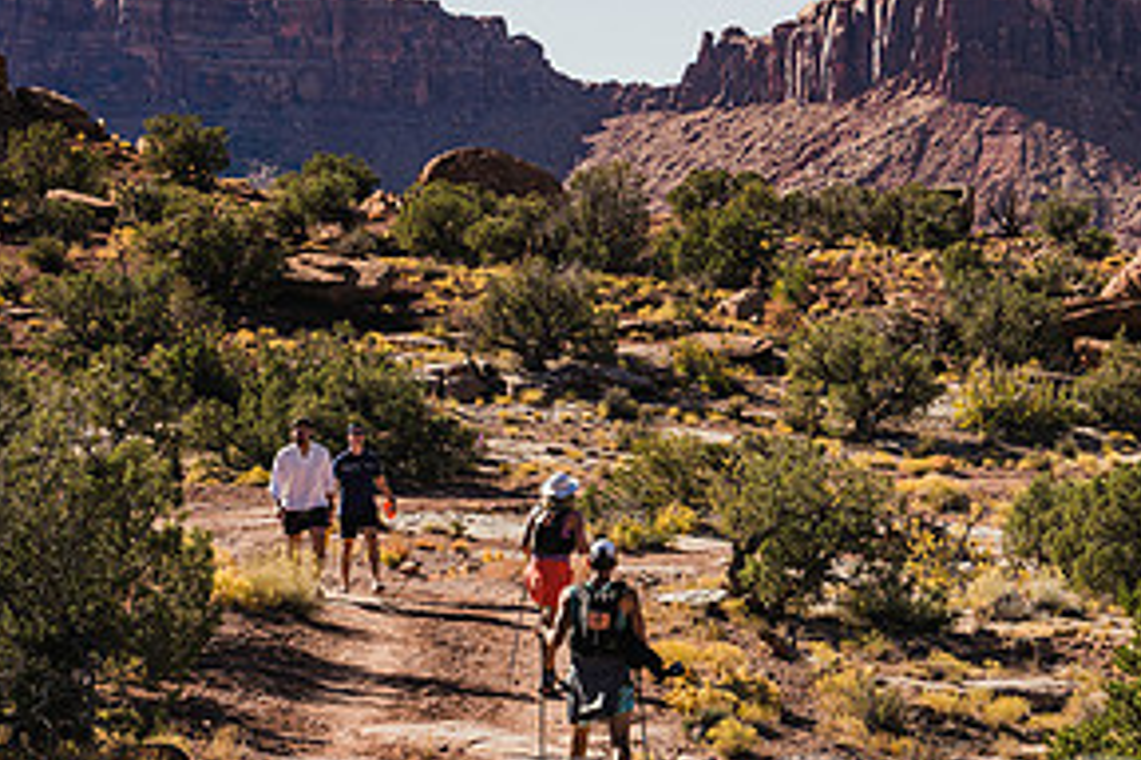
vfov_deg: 11.5
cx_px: 848
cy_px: 418
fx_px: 3771
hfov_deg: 17.1
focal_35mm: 119
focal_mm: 59
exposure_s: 1/500
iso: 100
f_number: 5.6
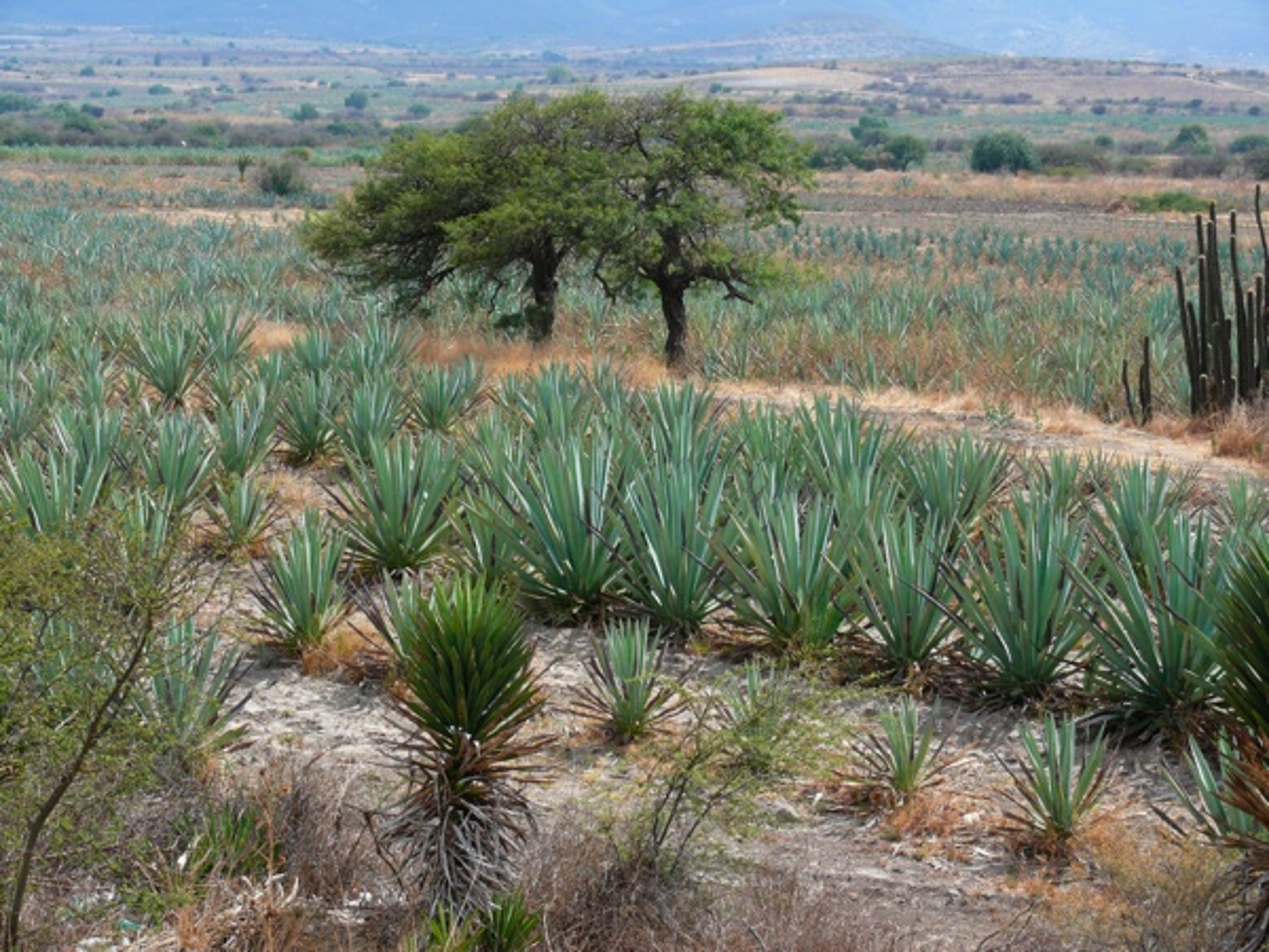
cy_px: 476
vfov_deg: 15.7
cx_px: 634
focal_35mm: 94
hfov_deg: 20.9
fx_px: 3446
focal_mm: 20
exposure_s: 1/320
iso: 100
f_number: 5.6
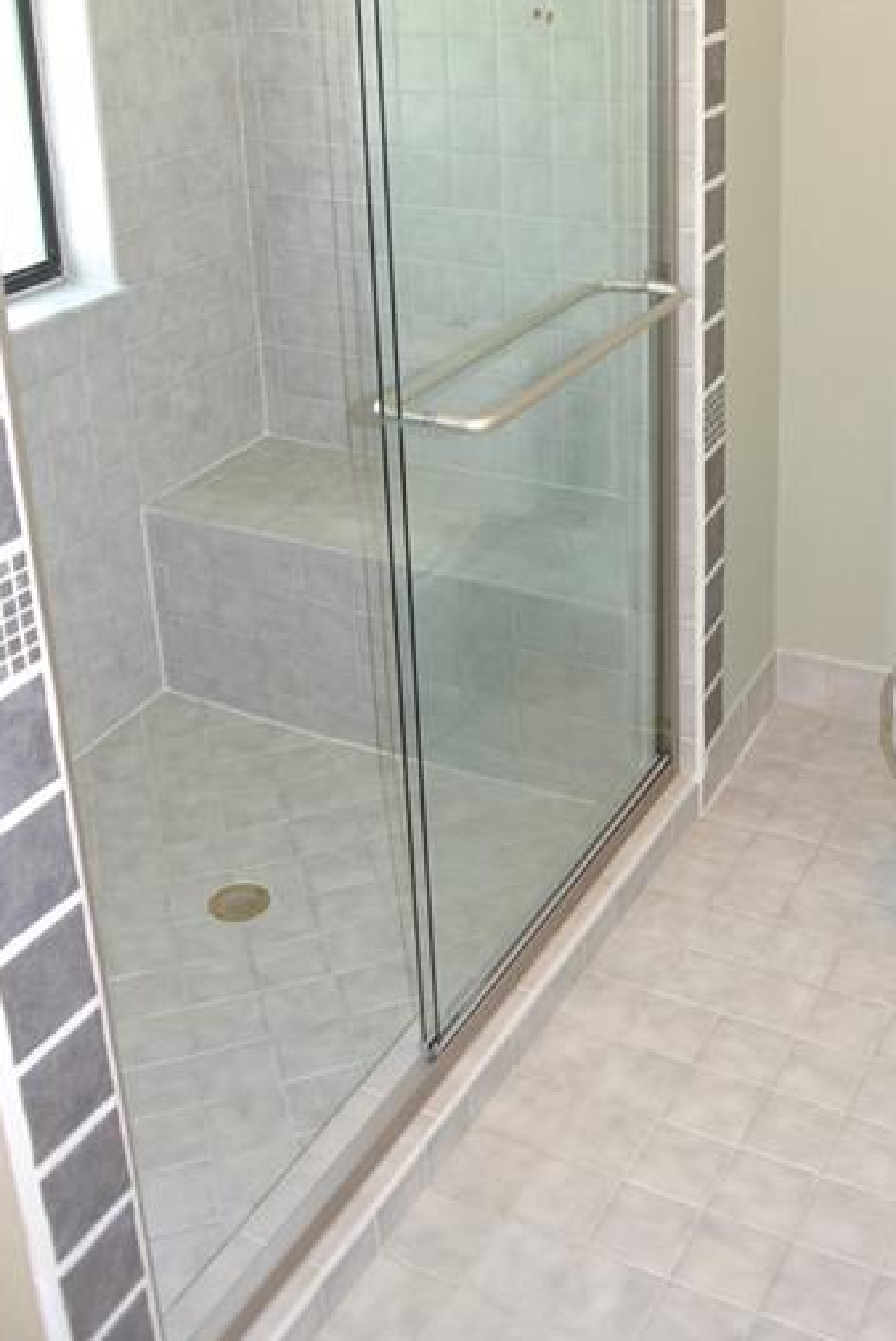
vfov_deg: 46.1
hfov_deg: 32.4
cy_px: 376
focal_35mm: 41
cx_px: 610
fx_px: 1528
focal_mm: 10
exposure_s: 1/60
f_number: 3.5
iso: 450
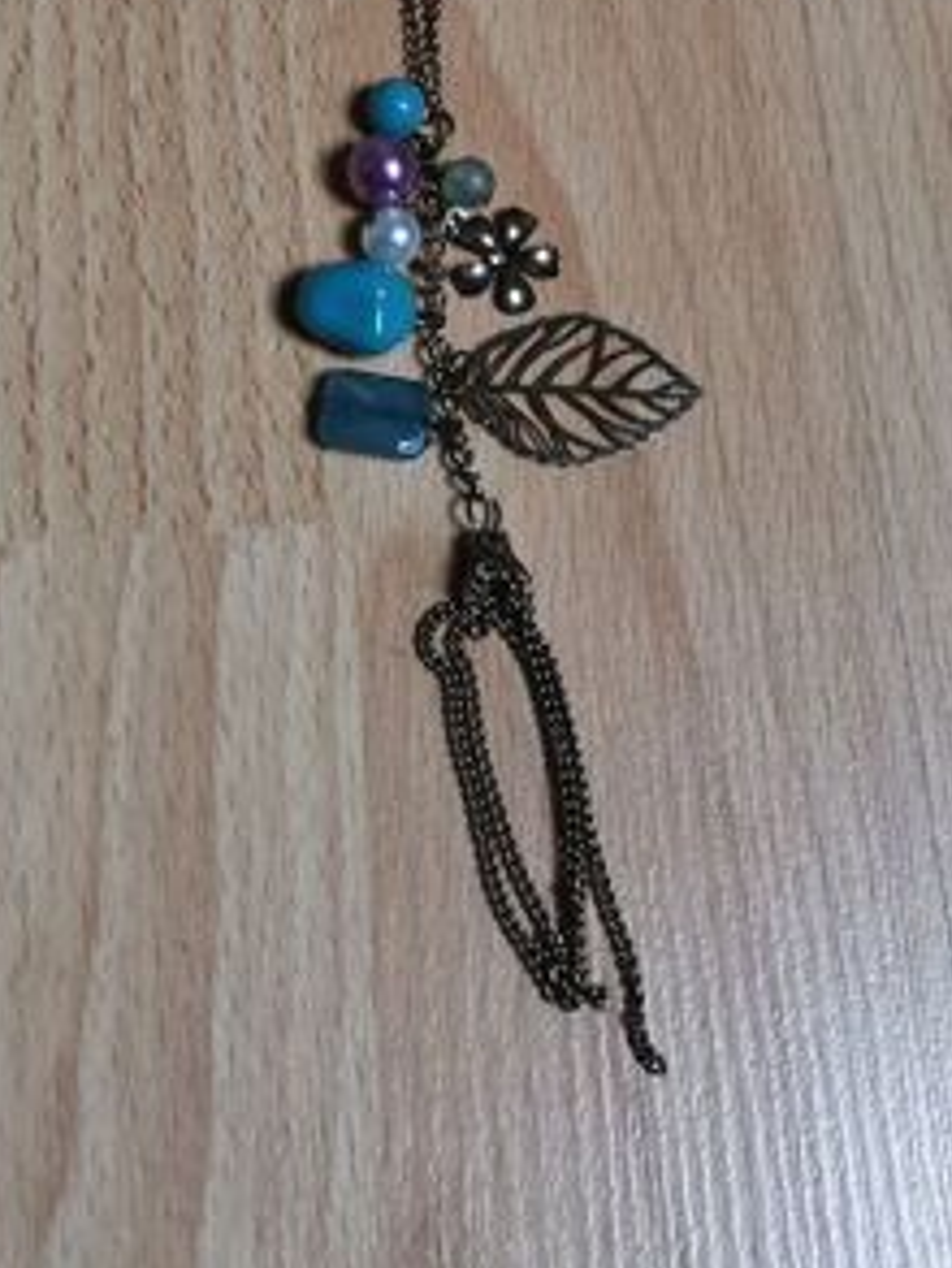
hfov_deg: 24.8
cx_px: 493
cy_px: -65
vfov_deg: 29.9
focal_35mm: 59
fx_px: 2162
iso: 200
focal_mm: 5.58
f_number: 1.8
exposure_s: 1/100
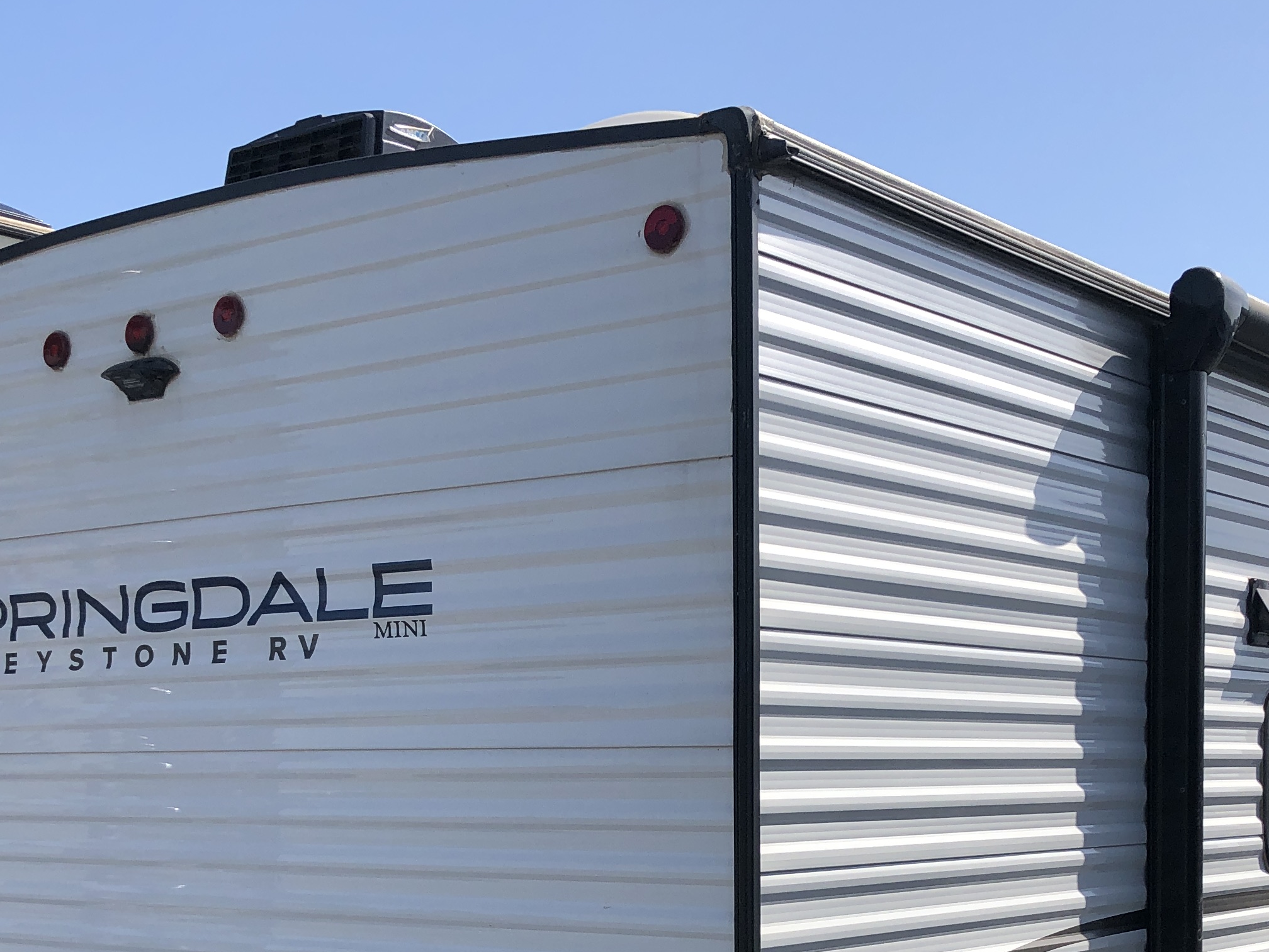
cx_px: 725
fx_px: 2053
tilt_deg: -3.4
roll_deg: -0.8
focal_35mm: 56
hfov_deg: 34.3
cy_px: 898
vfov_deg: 25.1
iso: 20
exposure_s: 1/1845
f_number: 1.8
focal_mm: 3.99
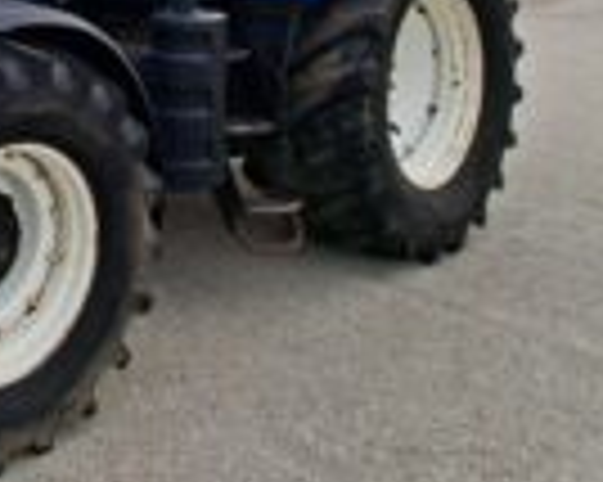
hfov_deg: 34.2
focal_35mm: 38
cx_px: -180
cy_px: -68
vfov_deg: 33.3
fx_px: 678
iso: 40
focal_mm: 1.74
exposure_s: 1/618
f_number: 2.2
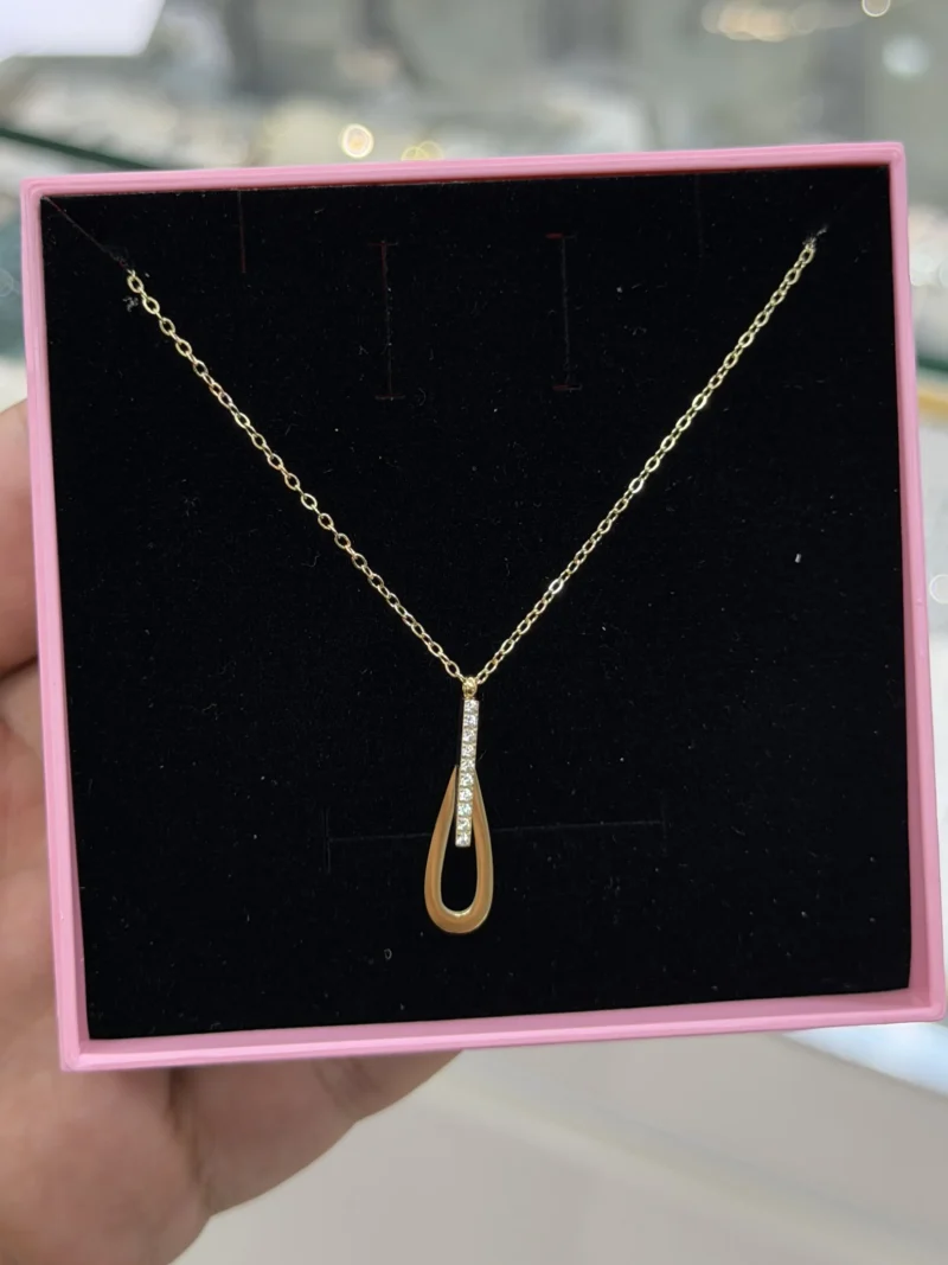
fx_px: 1753
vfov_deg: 39.7
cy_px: 632
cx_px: 474
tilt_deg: -40.3
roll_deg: +2.0
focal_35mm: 48
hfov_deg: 30.3
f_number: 1.78
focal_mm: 6.76
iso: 64
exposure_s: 1/245
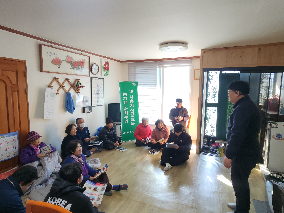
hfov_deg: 106.2
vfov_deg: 89.9
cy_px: 106
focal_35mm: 13
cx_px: 142
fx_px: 107
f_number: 2.2
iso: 100
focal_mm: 2.2
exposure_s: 1/60
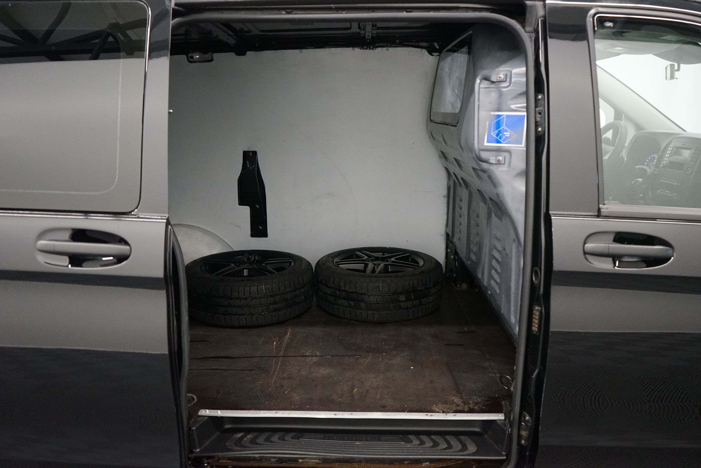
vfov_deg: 45.0
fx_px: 565
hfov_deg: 63.7
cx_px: 350
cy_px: 234
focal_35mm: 29
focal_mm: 29
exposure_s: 1/160
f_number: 3.5
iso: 4000
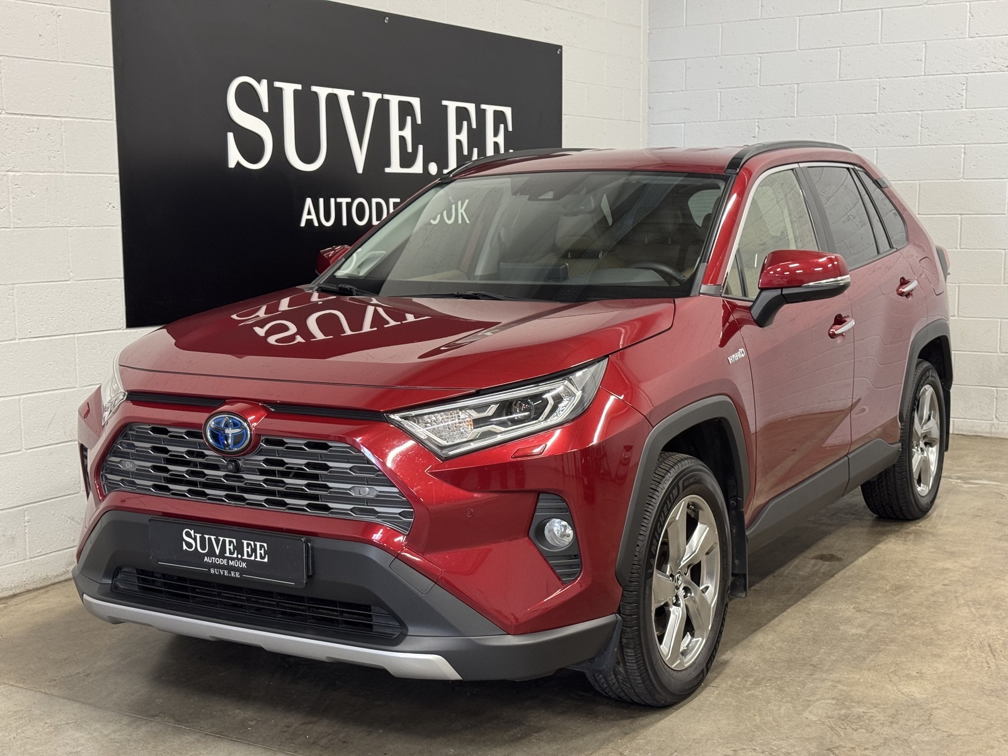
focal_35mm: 48
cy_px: 378
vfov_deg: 30.3
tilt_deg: -7.5
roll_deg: +0.5
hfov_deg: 39.7
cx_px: 504
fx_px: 1398
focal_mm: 6.76
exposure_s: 1/50
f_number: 1.78
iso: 160
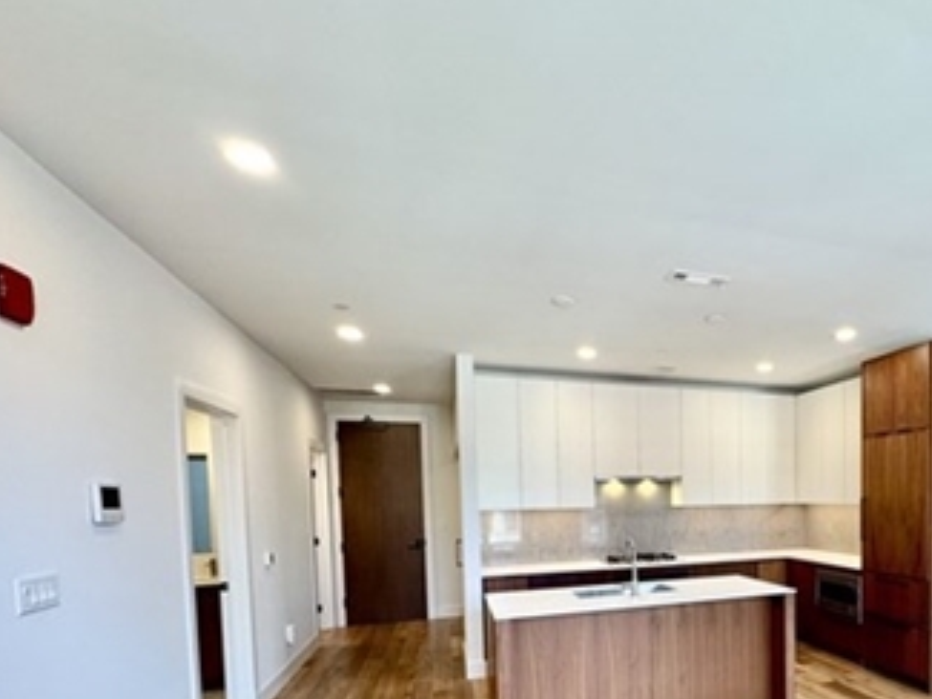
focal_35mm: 22
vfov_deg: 57.8
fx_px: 593
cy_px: 529
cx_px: 701
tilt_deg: -2.3
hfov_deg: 71.1
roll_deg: -0.3
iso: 160
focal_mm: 2.22
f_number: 2.2
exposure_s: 1/120
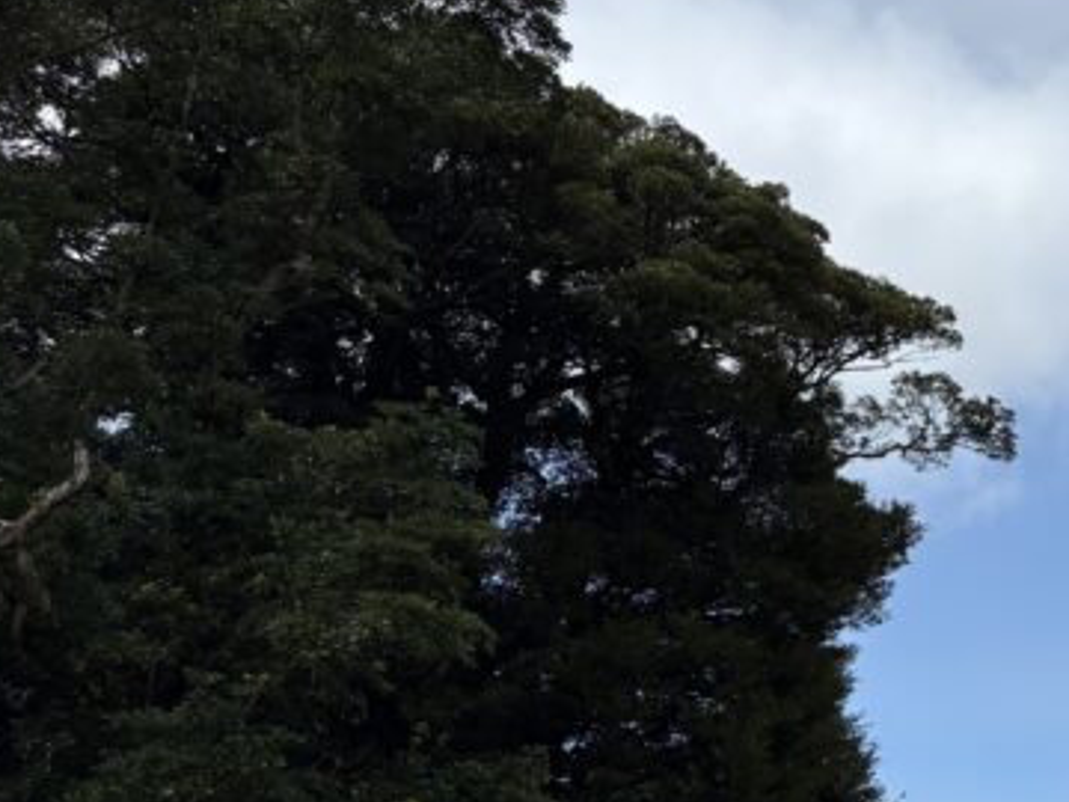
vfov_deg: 19.8
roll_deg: +0.9
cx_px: 1500
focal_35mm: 74
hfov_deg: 22.6
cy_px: 529
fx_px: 2285
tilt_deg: +13.8
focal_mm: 5.96
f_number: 1.6
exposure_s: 1/6993
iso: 50
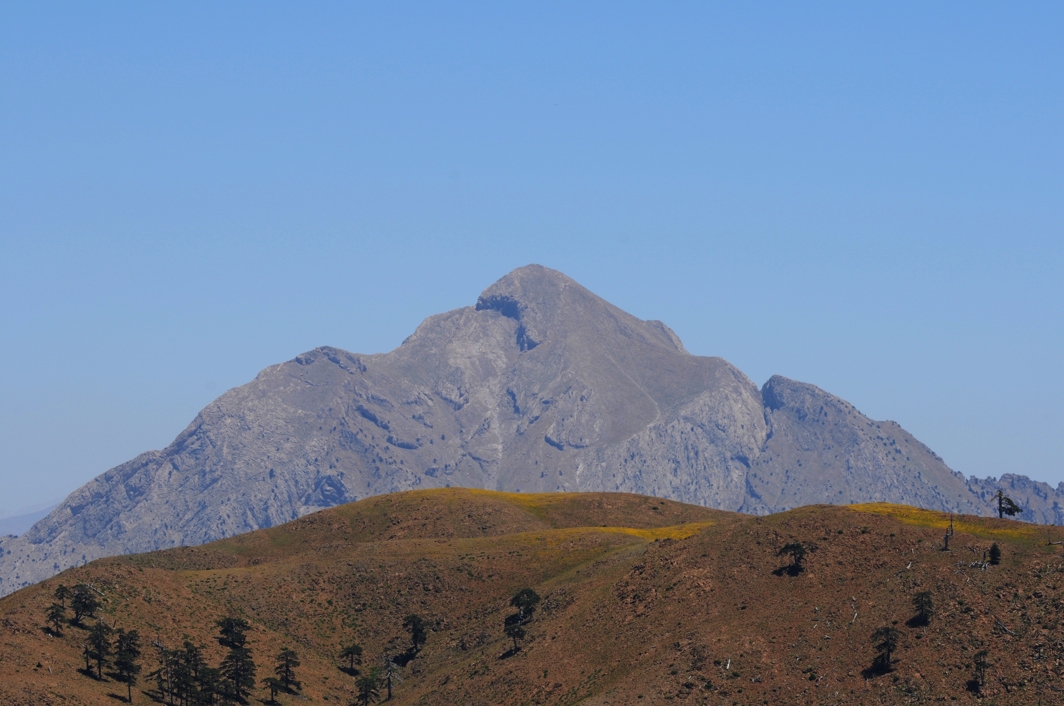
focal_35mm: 225
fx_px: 6642
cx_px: 532
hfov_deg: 9.2
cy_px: 353
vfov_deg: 6.1
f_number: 11
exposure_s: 1/160
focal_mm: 150
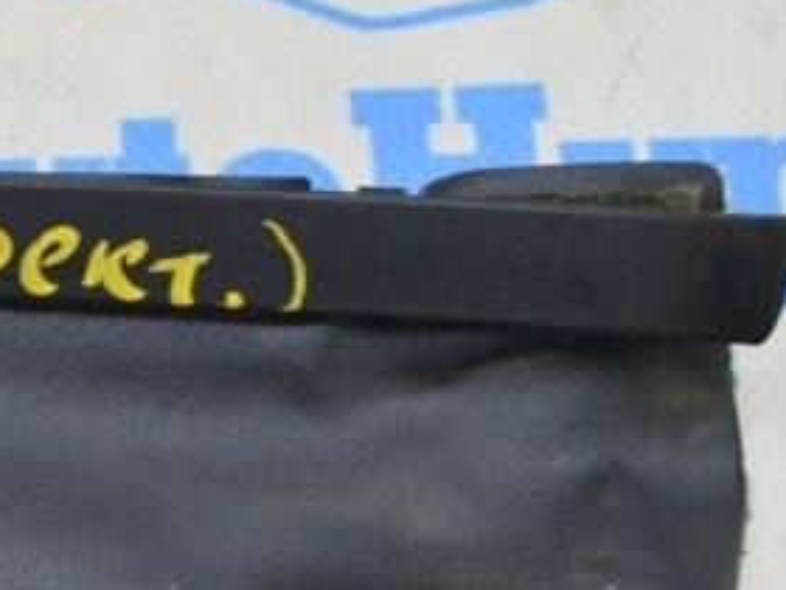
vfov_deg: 11.2
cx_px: -368
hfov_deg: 14.1
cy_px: 541
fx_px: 2992
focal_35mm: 132
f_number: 5.6
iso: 400
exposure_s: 1/20
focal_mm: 25
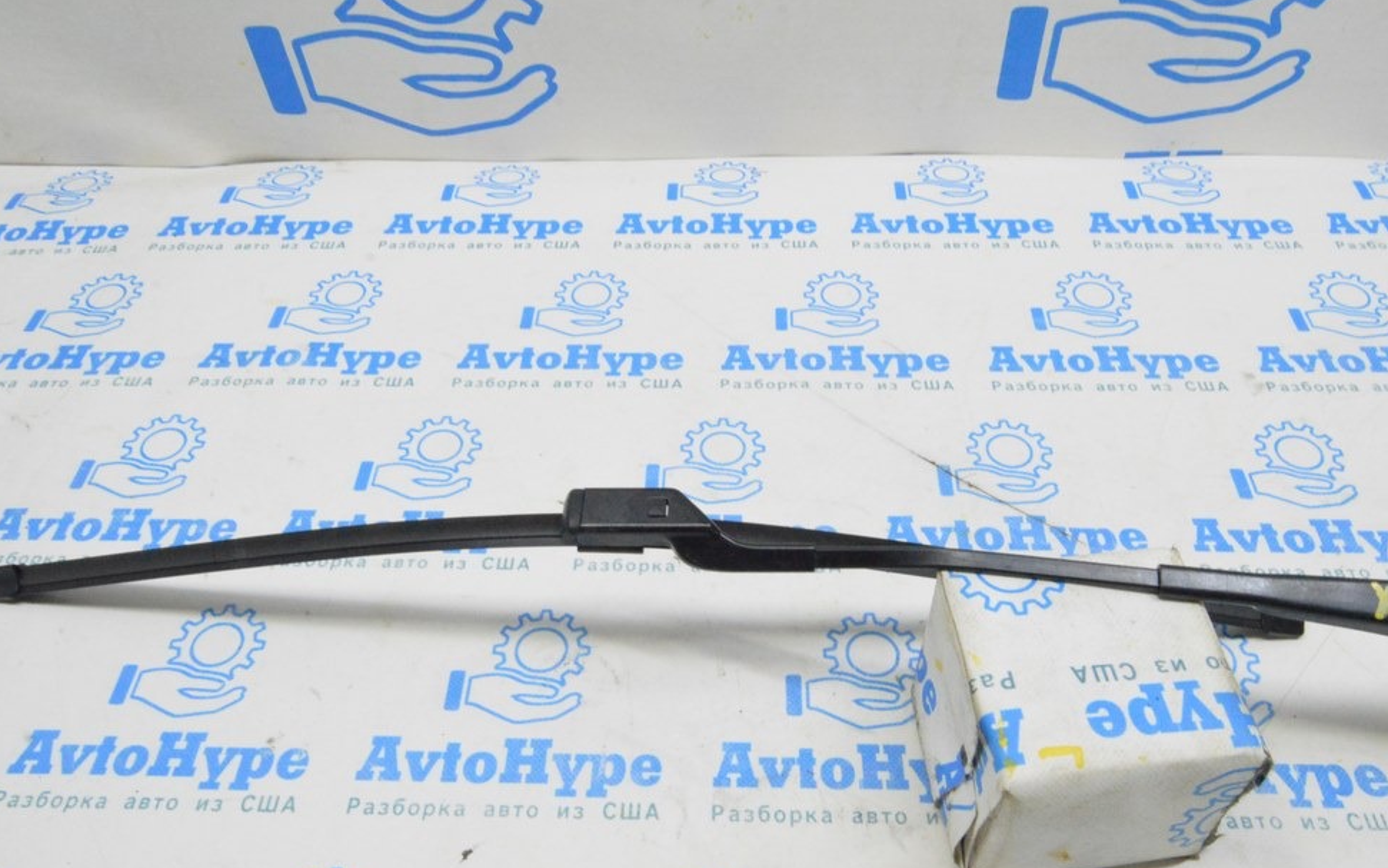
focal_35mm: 29
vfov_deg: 43.2
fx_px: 1097
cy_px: 434
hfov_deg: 64.6
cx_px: 702
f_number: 20
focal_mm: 18
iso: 6400
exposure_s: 1/20
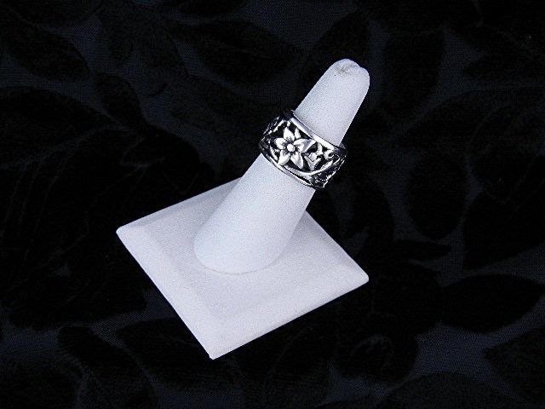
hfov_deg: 32.7
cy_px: 204
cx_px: 272
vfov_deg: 24.8
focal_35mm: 59
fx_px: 929
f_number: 4
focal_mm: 10.6
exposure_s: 1/23.6
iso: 400
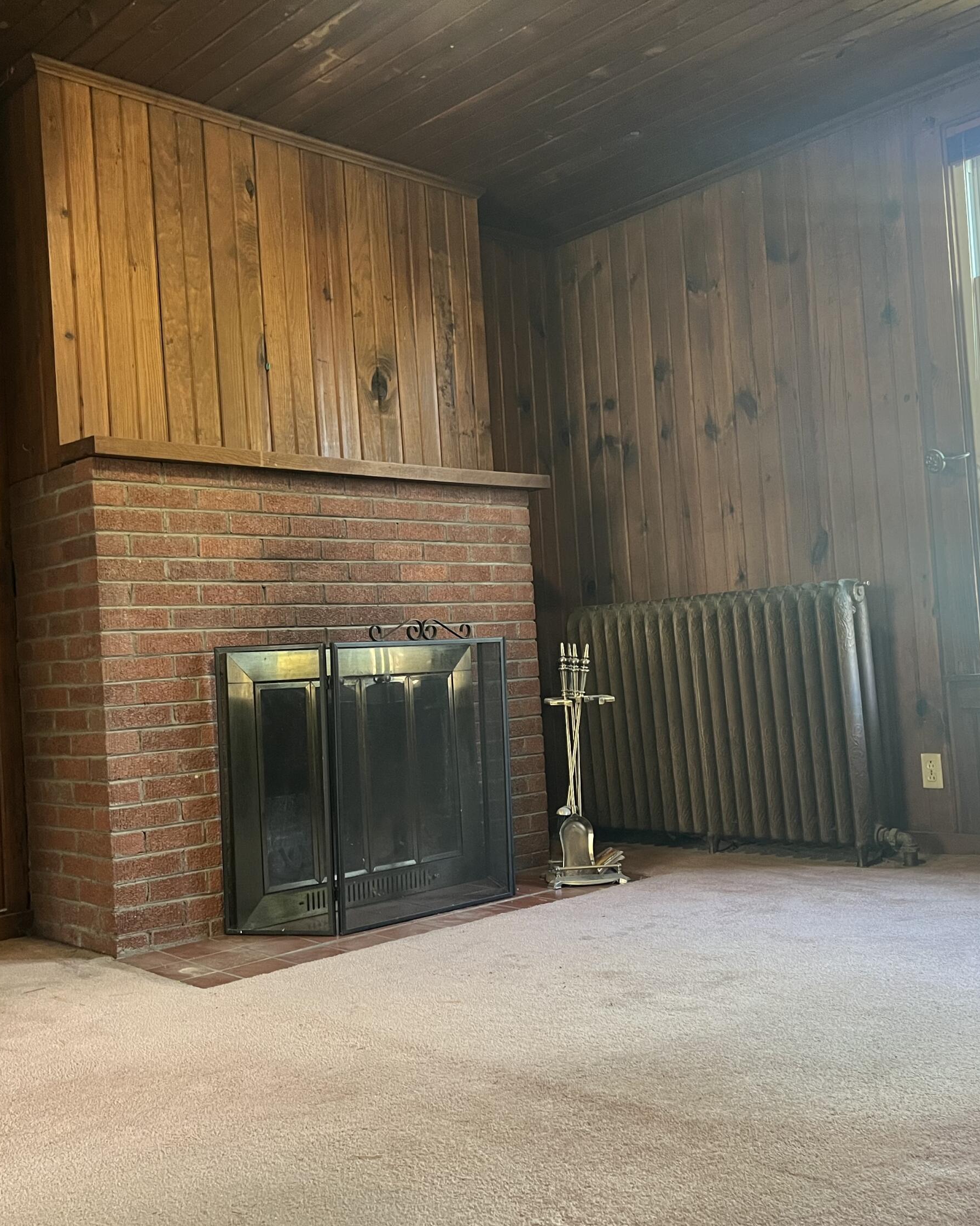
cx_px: 475
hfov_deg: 43.3
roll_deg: +3.4
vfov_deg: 52.8
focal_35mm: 34
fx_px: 1233
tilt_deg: +2.7
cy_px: 615
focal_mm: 5.1
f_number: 1.6
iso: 400
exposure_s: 1/60
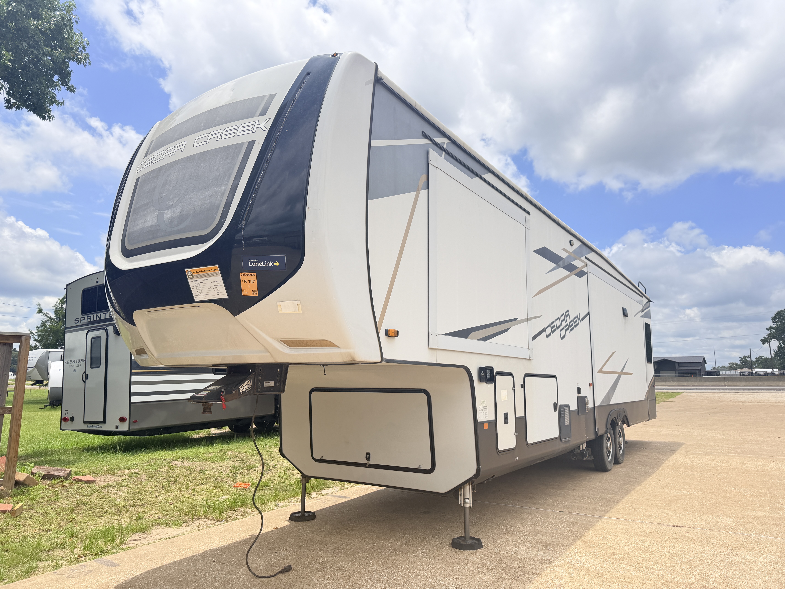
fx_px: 544
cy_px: 294
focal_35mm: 24
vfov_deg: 56.8
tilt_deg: +9.0
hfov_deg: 71.6
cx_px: 392
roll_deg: +0.1
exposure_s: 1/4975
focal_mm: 6.76
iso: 100
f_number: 1.78
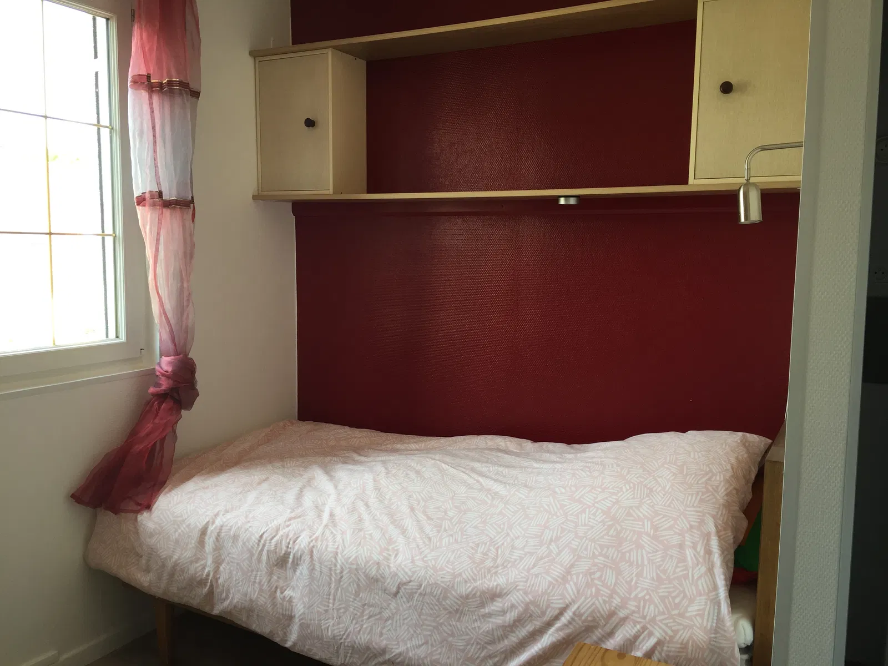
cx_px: 444
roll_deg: -0.7
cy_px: 333
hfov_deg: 61.7
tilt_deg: -5.9
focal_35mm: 29
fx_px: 744
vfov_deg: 48.2
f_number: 2.2
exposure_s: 1/50
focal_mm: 4.15
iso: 40
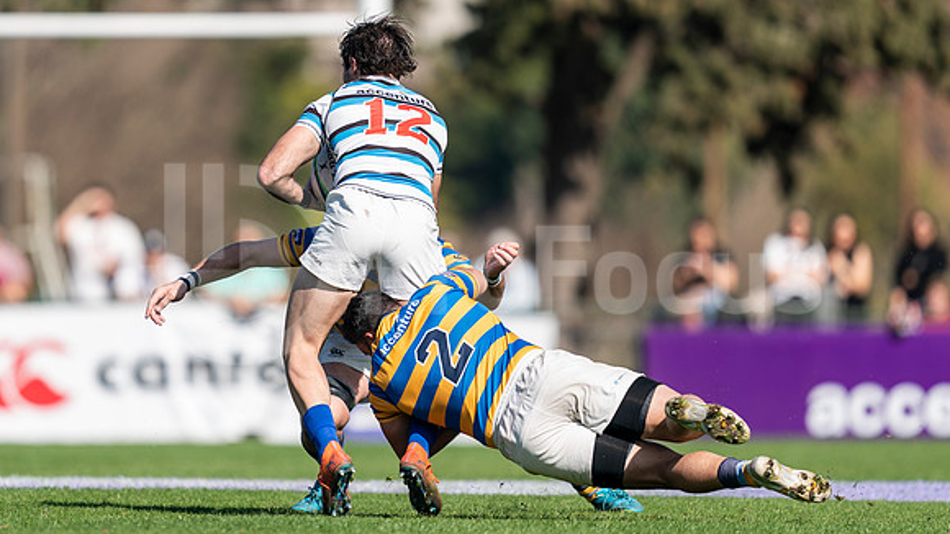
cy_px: 211
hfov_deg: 3.3
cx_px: 378
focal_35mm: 646
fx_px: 16277
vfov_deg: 1.9
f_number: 2.8
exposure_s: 1/1250
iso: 100
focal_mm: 400
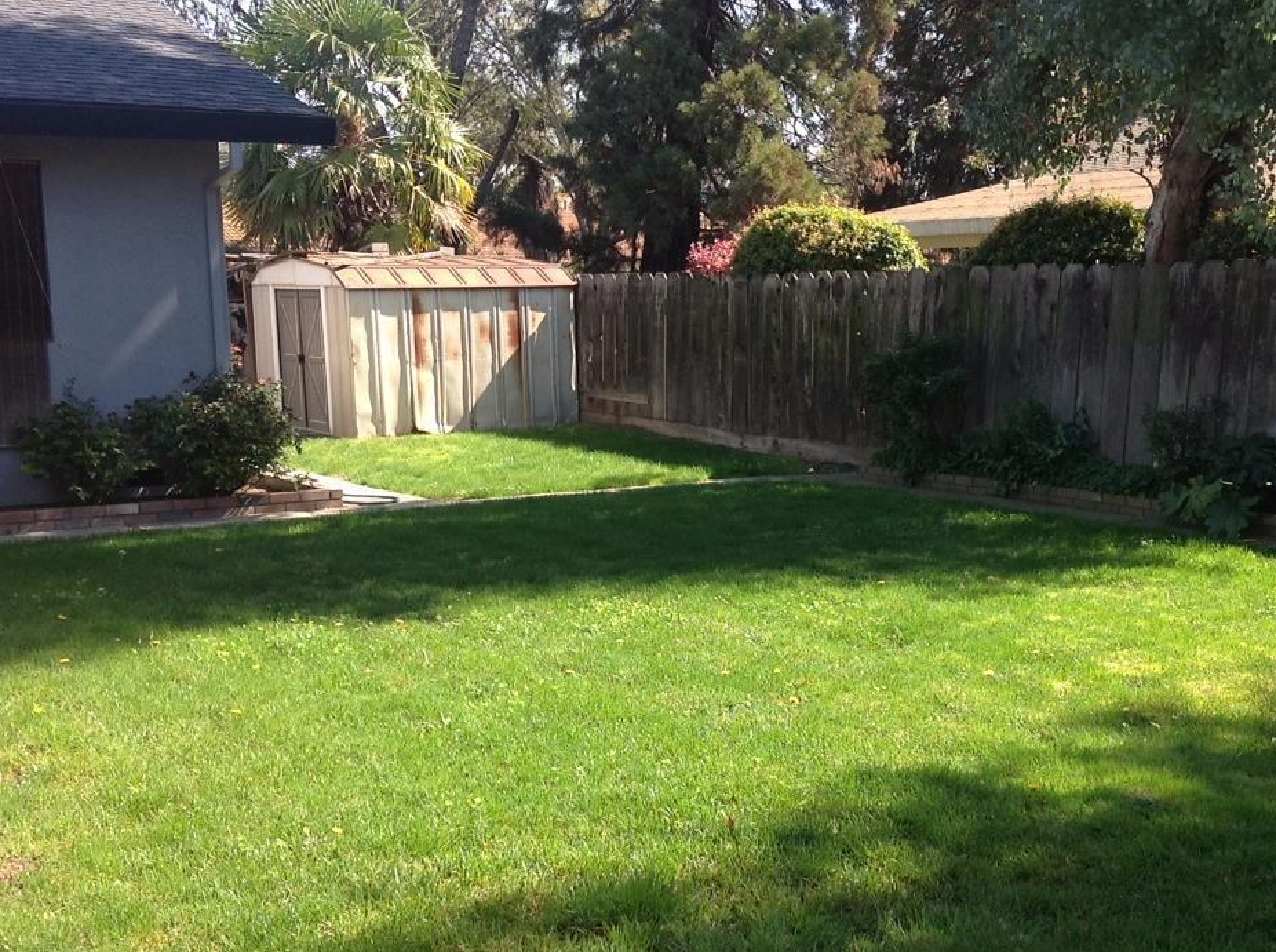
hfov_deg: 38.9
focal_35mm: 49
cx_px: 745
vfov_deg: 29.5
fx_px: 1803
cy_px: 575
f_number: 2.4
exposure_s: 1/387
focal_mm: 4.28
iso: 80
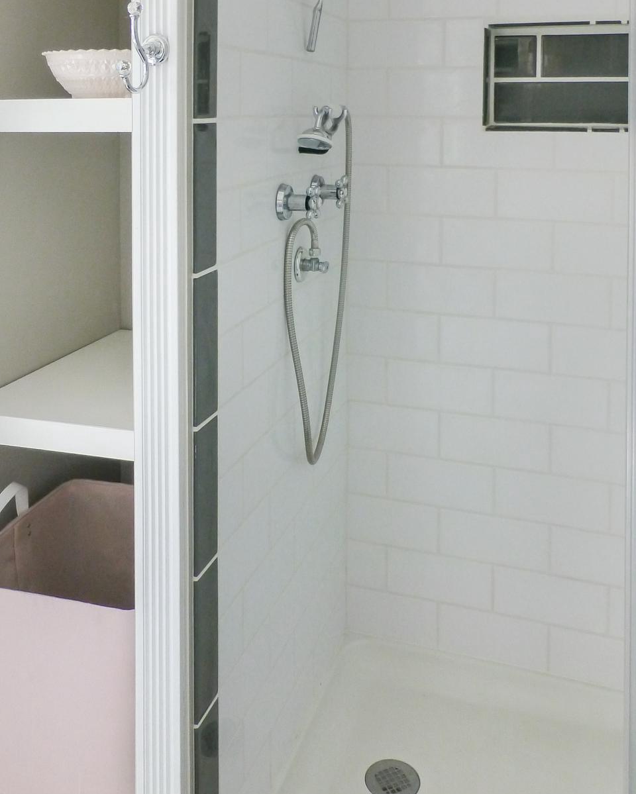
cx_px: 329
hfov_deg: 48.5
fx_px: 706
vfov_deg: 58.6
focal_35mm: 30
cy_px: 348
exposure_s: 1/100
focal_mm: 4.3
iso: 250
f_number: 3.3
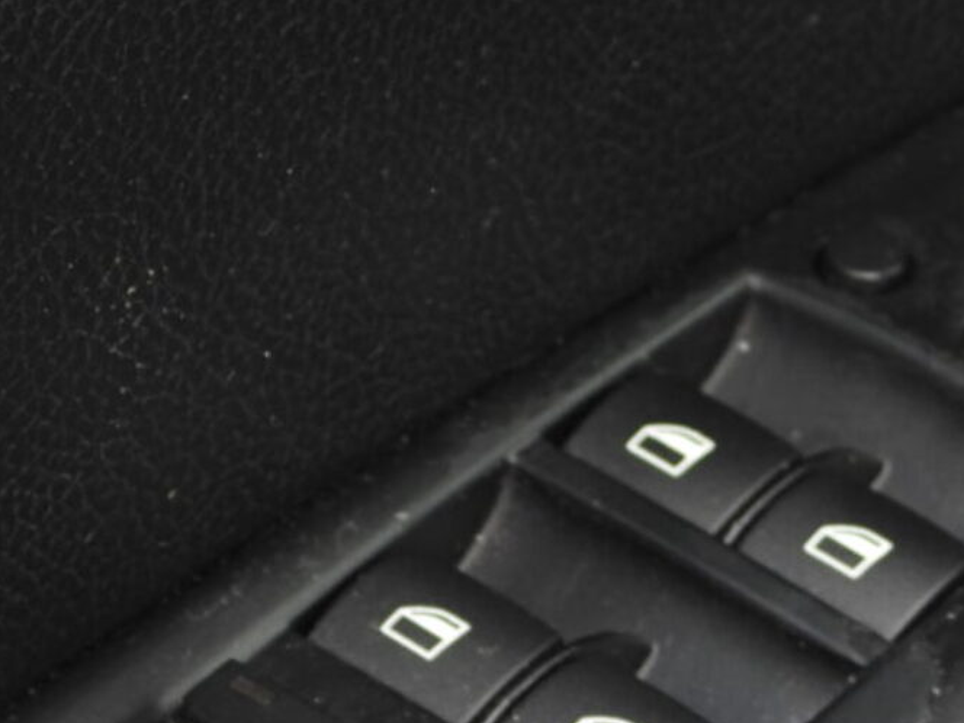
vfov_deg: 7.7
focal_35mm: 193
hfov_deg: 10.2
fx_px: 5375
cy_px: 428
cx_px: 706
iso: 125
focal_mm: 14.4
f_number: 3.5
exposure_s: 1/60
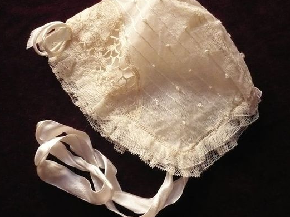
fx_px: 393
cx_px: 135
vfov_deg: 30.8
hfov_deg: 40.4
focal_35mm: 47
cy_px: 98
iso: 400
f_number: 2.8
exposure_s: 1/250
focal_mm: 5.8
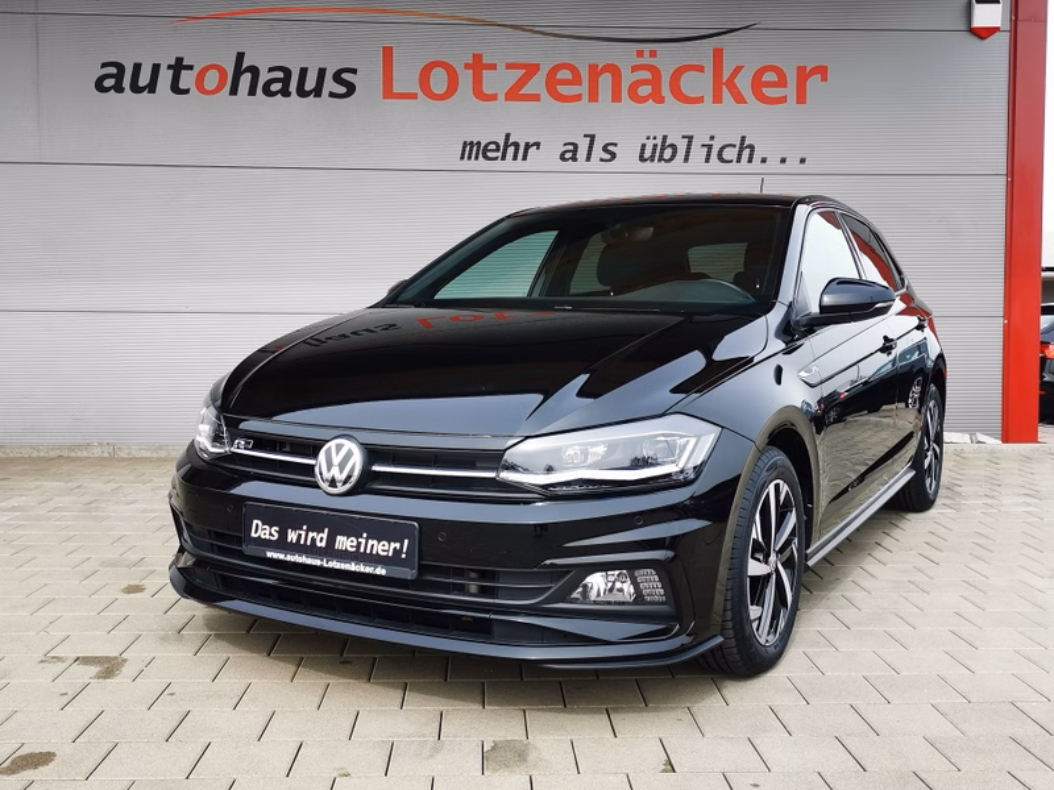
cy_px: 395
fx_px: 1066
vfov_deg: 40.7
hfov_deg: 52.6
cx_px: 527
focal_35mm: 35
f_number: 1.8
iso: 50
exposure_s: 1/884
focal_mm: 5.58
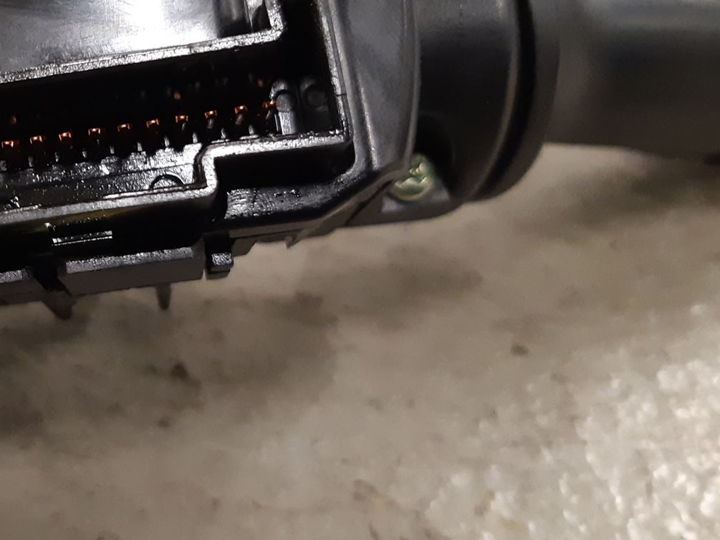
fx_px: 1103
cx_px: 16
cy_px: 180
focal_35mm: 53
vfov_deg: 27.4
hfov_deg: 33.4
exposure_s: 1/50
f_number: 1.7
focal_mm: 3.93
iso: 320
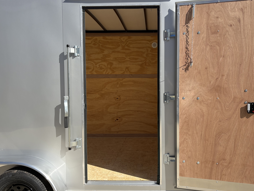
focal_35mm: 32
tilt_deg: -3.8
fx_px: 235
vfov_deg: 44.1
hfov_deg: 56.5
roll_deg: +0.7
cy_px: 91
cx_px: 150
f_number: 1.6
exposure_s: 1/2639
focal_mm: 5.96
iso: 50
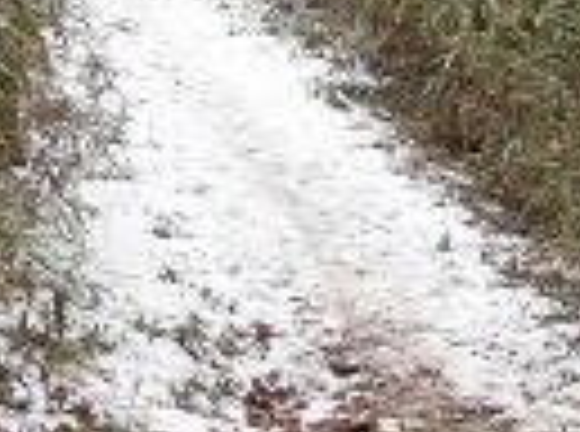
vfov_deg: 10.2
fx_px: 2339
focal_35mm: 140
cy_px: -225
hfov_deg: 14.1
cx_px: 247
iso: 160
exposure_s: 1/250
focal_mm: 8.1
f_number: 3.5
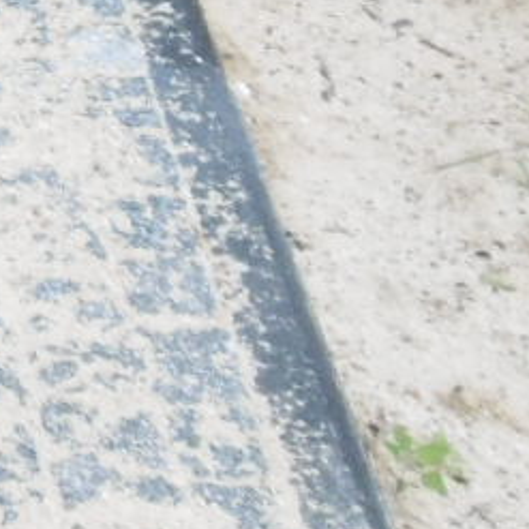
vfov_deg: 9.4
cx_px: -923
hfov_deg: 8.6
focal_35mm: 176
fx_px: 3043
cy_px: -471
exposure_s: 1/320
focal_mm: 4.3
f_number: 3.1
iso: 100
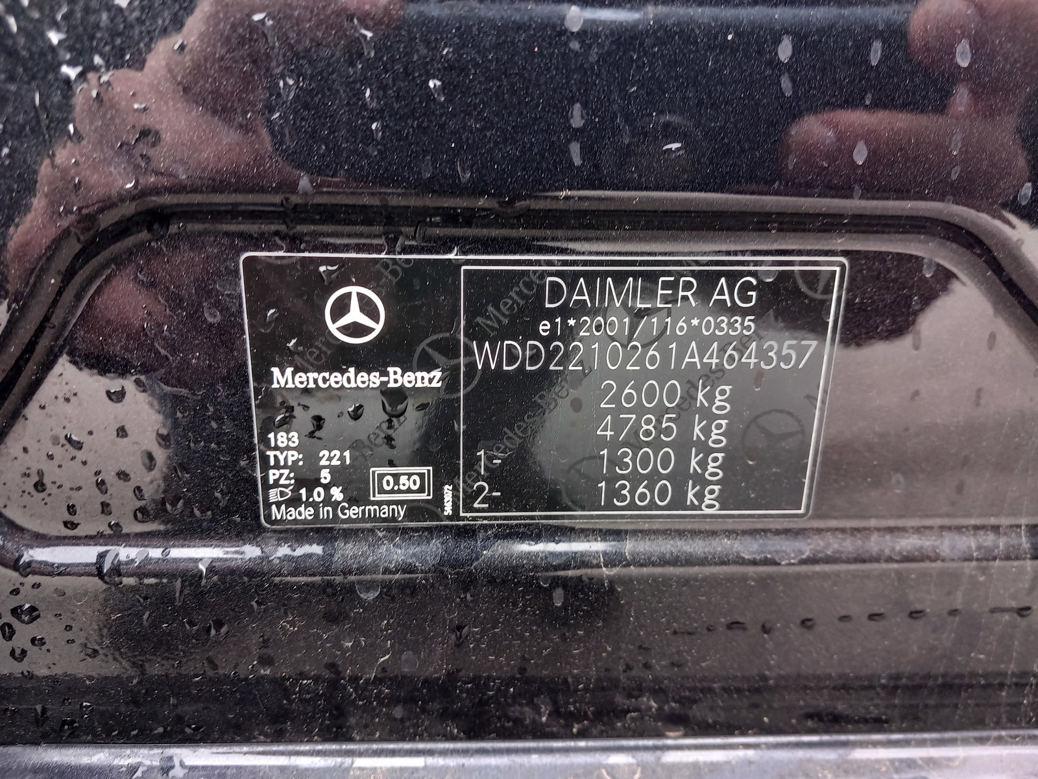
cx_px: 519
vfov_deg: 51.4
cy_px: 390
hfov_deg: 65.3
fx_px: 810
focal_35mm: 27
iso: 200
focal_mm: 4
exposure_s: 1/60
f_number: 1.8
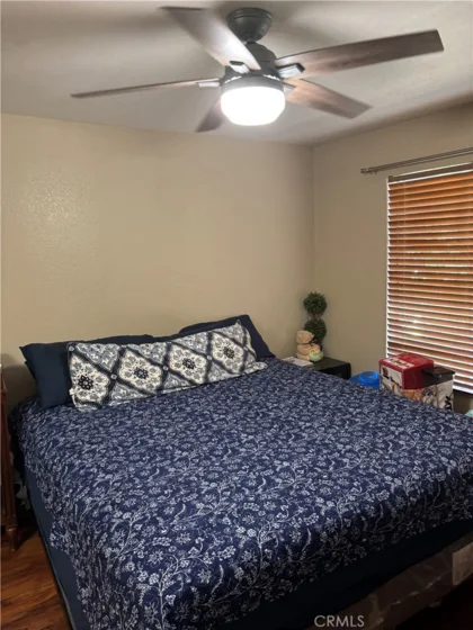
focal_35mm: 26
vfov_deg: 67.3
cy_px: 315
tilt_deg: -8.3
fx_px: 474
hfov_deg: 53.1
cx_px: 236
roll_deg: +0.6
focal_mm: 5.96
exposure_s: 1/60
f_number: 1.6
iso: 400
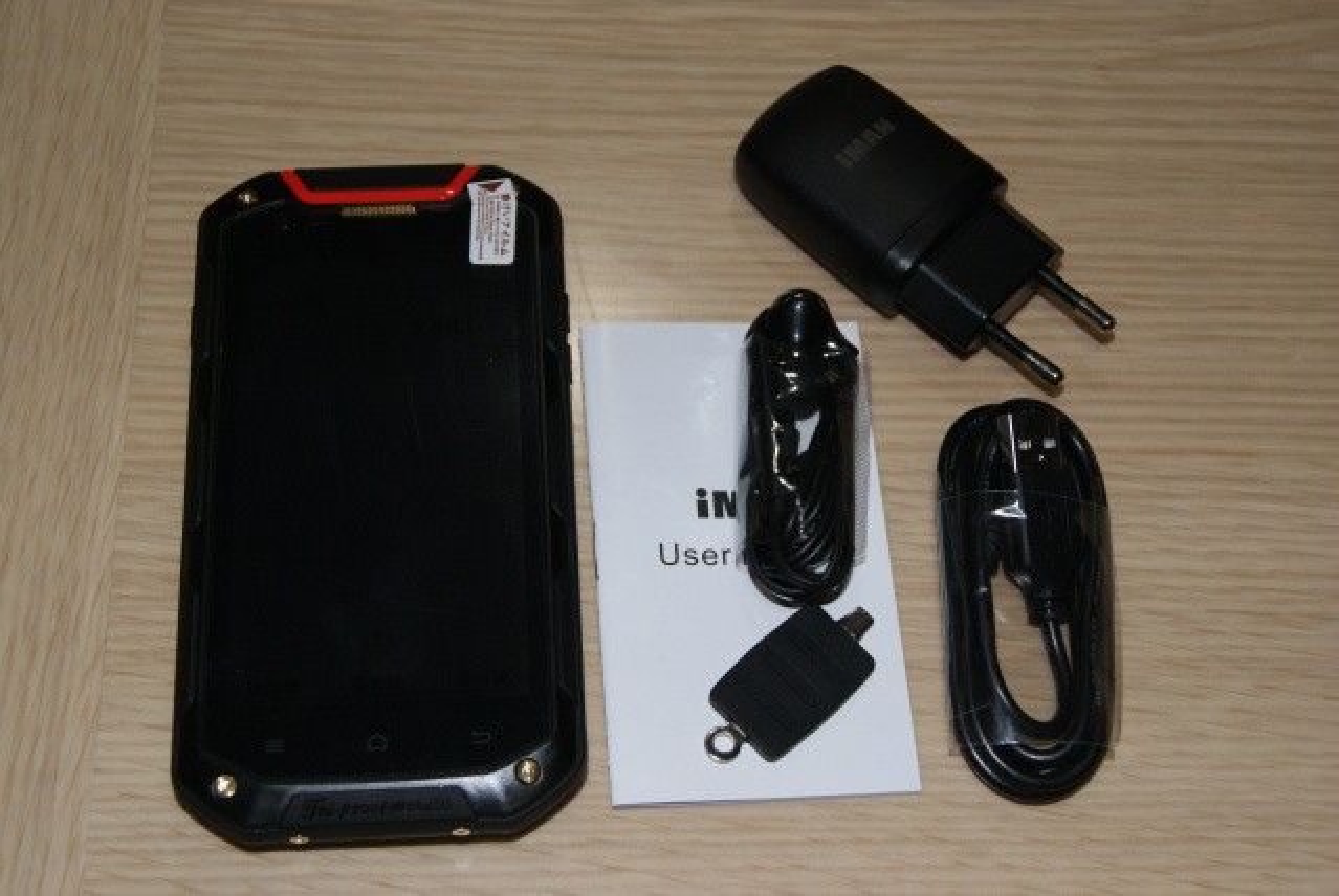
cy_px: 448
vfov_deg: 25.8
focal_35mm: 52
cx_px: 670
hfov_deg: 37.8
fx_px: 1955
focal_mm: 35
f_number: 5.6
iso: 400
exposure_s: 1/60
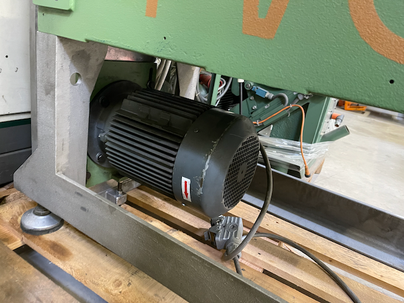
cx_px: 202
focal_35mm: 26
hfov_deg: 67.3
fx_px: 303
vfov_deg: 53.1
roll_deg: -11.4
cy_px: 152
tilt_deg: -19.7
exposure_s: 1/47
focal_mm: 5.1
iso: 500
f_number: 1.6
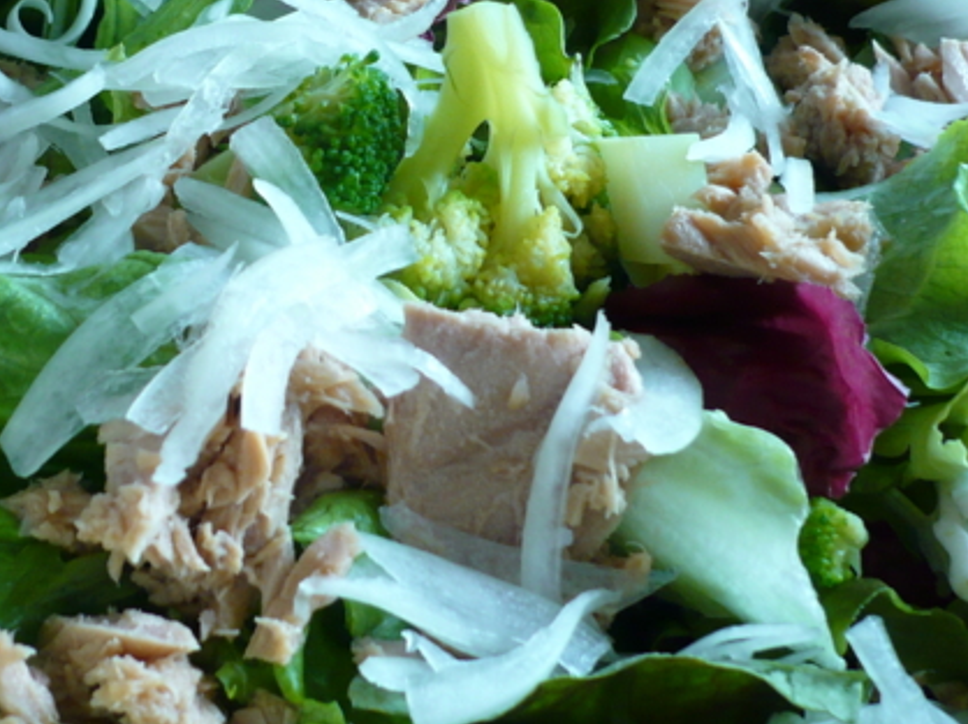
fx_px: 1873
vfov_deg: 21.6
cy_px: 150
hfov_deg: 28.8
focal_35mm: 67
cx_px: 322
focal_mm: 5.8
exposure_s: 1/30
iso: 125
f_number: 2.8
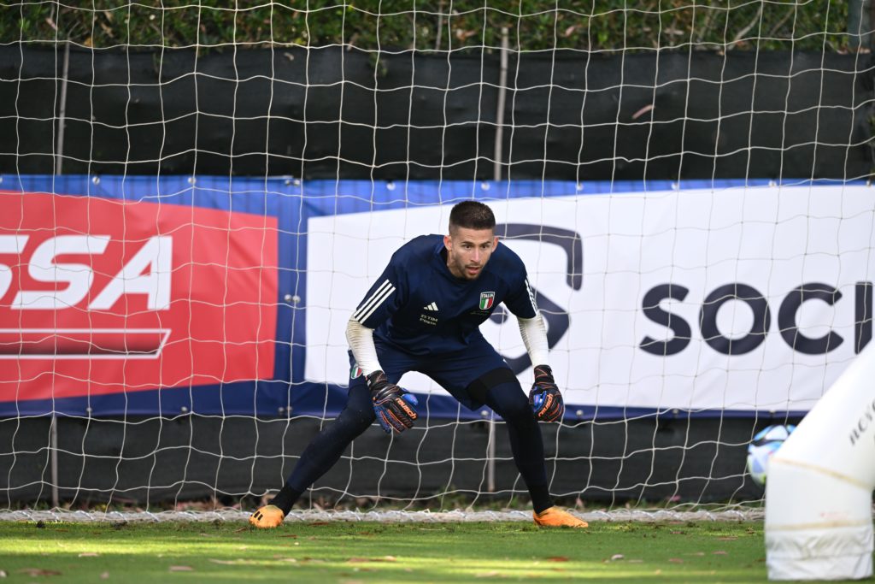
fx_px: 9723
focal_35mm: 400
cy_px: 292
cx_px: 438
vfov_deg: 3.4
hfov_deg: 5.2
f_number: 3.2
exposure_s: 1/1250
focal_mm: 400
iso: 400
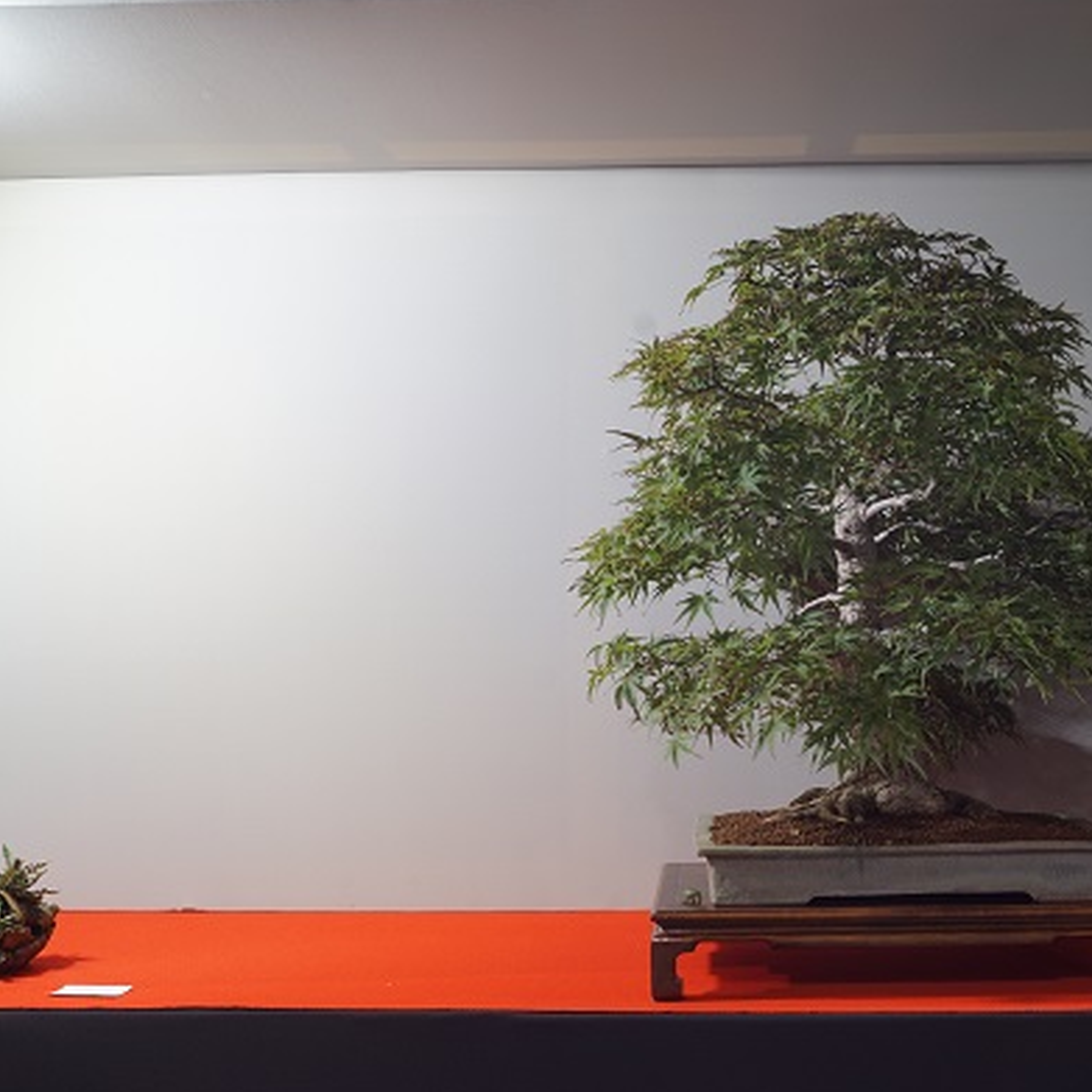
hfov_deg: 38.6
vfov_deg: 39.2
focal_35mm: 43
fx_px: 1535
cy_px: 550
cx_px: 746
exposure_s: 1
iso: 100
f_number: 11
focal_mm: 22
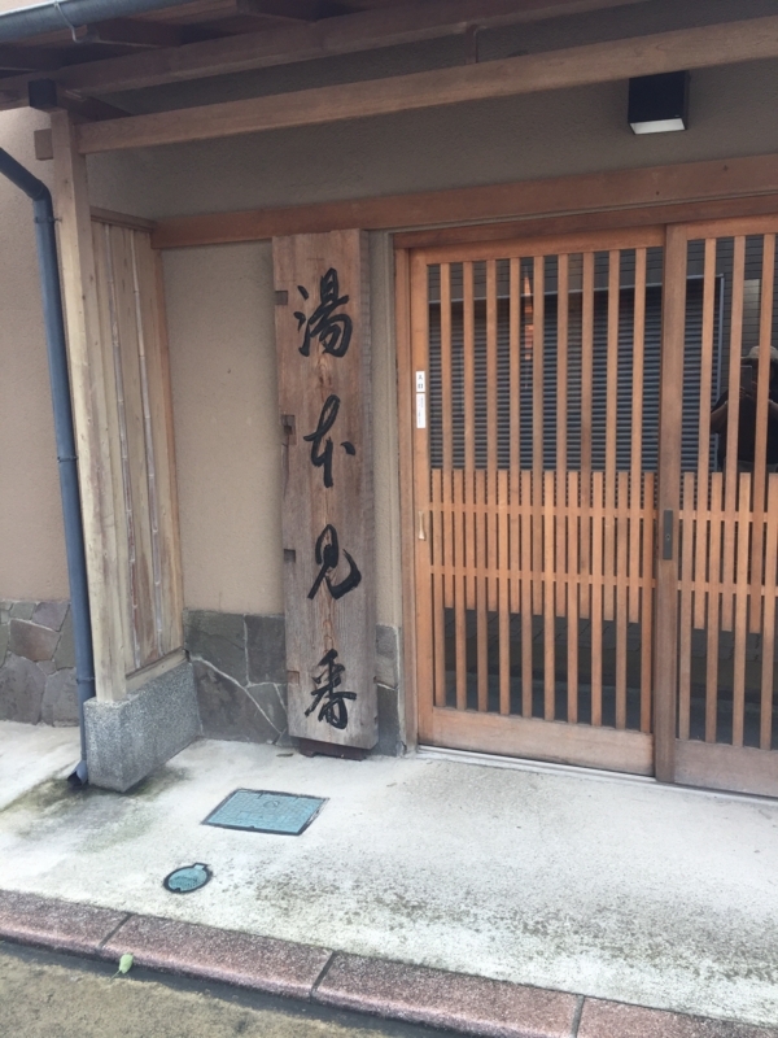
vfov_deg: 61.7
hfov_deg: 48.2
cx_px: 389
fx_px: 869
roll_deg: +2.5
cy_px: 519
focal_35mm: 29
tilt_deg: -7.5
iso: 50
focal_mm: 4.15
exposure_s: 1/120
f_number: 2.2
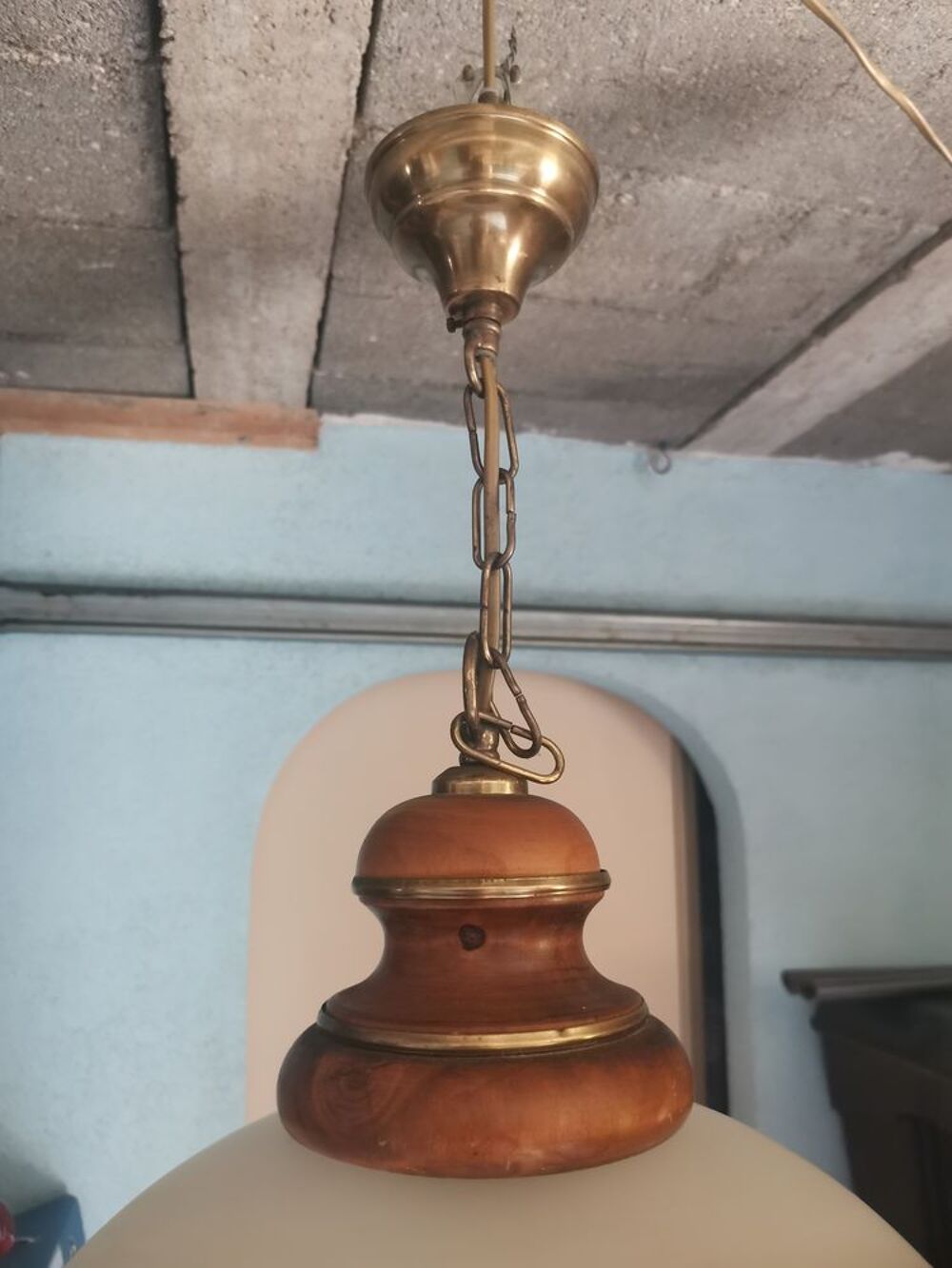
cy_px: 634
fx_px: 953
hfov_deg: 53.1
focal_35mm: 26
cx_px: 476
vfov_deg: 67.3
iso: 250
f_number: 1.4
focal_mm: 4.66
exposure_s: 1/50
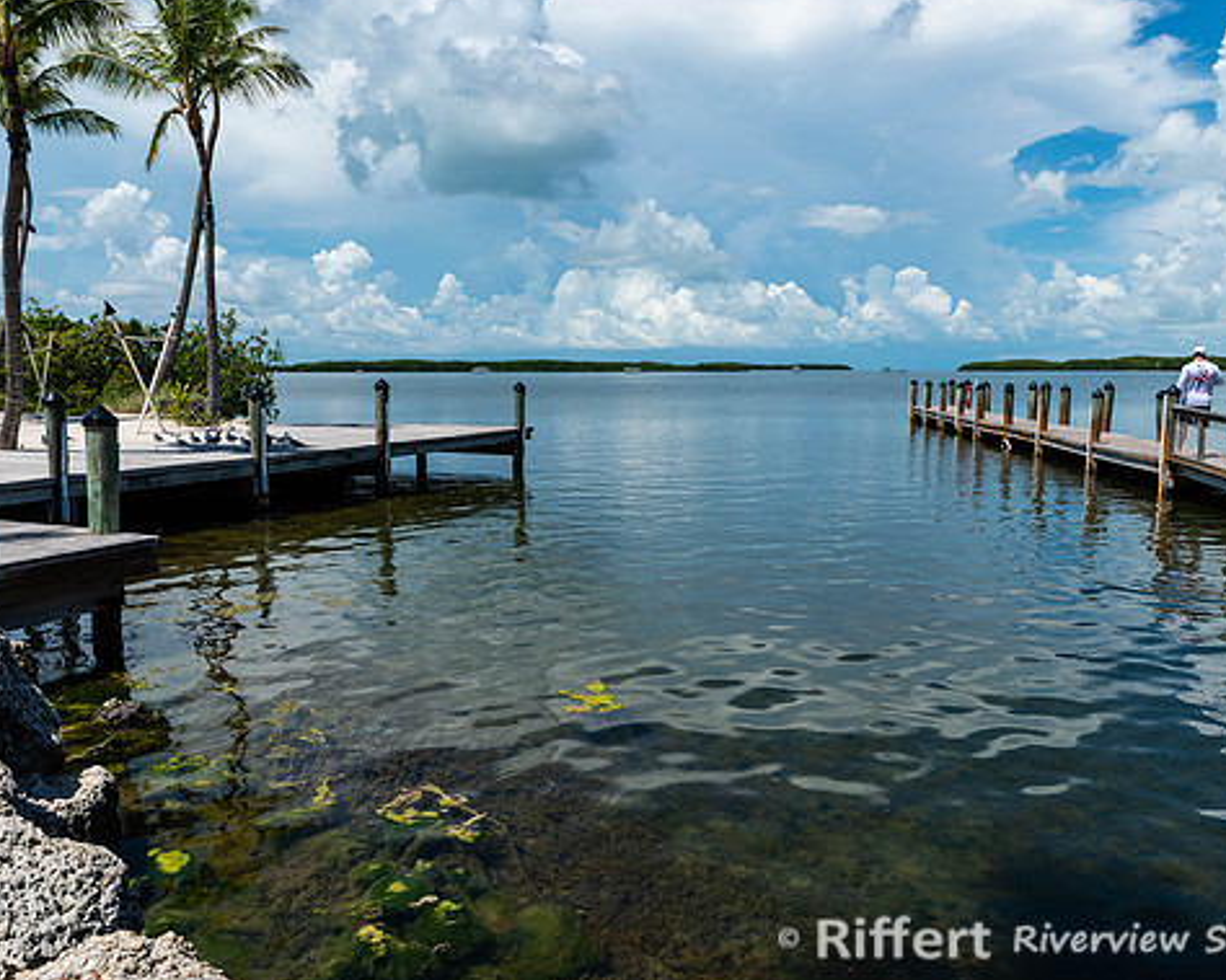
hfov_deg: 62.2
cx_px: 605
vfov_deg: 51.5
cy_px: 485
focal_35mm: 28
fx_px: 1016
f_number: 10
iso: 100
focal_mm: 24
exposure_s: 1/320
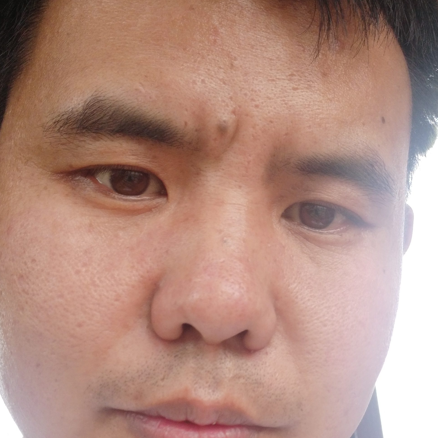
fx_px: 744
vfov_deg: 32.5
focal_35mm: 52
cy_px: 290
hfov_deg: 32.4
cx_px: 310
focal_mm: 3.86
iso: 100
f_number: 2
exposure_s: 1/105
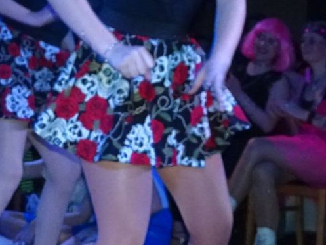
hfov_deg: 18.7
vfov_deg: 14.4
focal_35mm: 103
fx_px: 970
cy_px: 117
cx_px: 28
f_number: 4
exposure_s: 1/125
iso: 800
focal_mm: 5.43
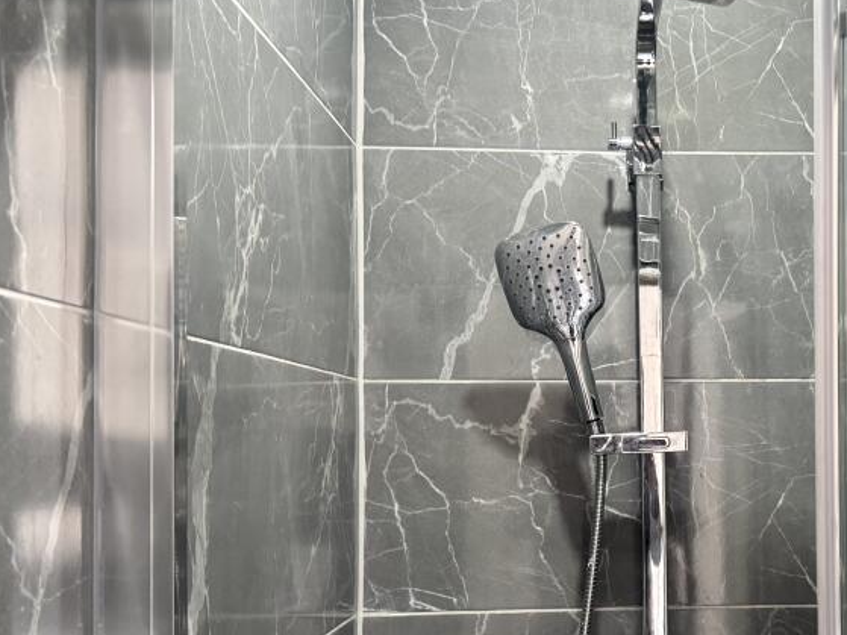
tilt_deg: +1.2
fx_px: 1076
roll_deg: +0.9
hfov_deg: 41.3
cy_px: 441
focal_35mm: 44
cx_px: 664
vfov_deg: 32.5
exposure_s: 1/60
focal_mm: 6.76
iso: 500
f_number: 1.78
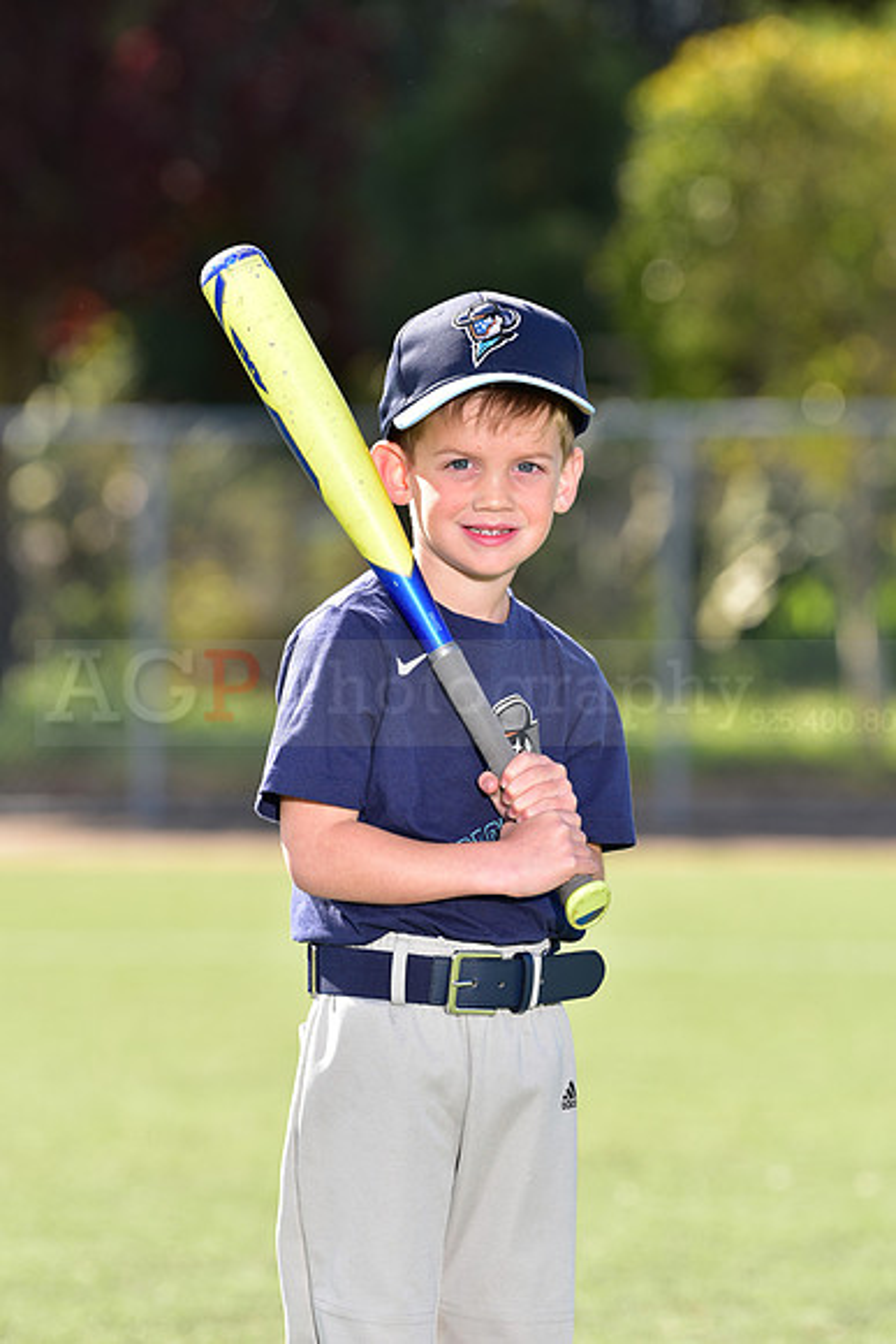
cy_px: 672
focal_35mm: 200
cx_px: 448
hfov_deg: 6.9
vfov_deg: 10.3
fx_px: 7462
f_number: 5
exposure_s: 1/200
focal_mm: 200
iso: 80
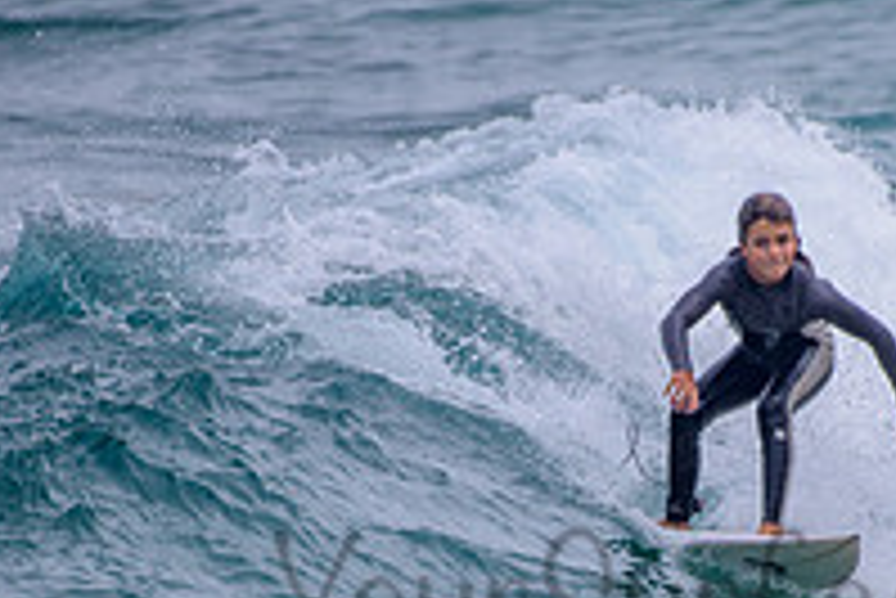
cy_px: 560
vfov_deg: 0.8
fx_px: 44582
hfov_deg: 1.2
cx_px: 738
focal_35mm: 1790
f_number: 5.6
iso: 125
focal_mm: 500
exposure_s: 1/2000
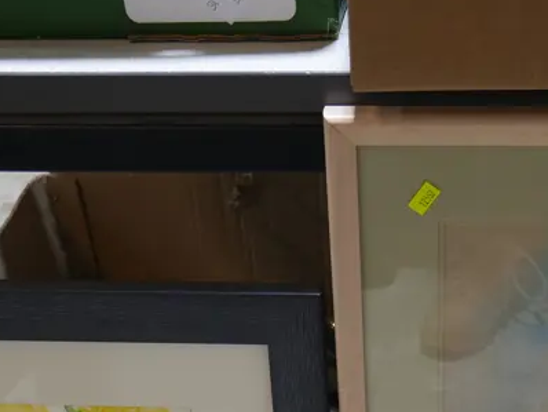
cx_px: 377
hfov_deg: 26.8
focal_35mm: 72
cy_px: 498
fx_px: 1141
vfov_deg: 19.3
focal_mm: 14
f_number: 3.5
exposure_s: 1/60
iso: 320
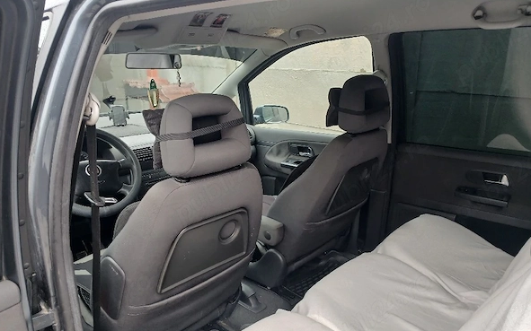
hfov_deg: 66.5
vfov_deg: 44.5
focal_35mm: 28
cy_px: 182
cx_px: 269
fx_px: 405
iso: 40
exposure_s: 1/50.3
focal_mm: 3.98
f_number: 1.8
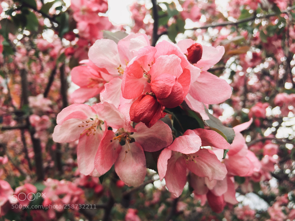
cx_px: 148
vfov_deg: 48.2
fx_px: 247
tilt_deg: +25.2
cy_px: 110
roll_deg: +0.7
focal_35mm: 29
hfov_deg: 61.7
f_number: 2.2
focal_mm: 4.15
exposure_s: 1/412
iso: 32
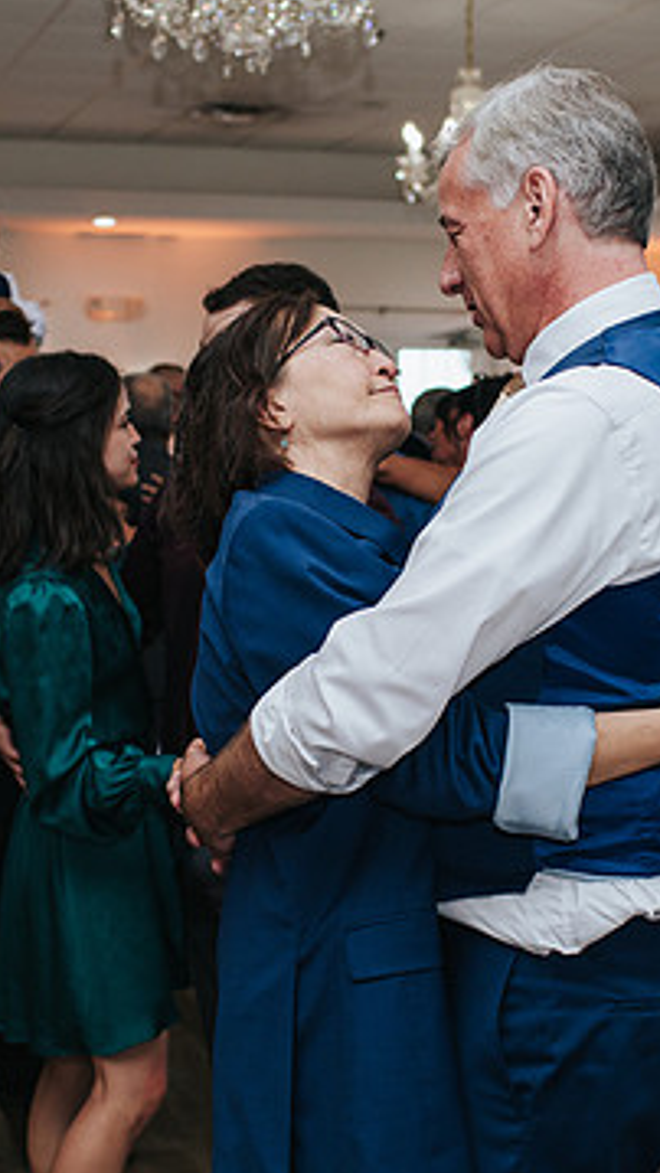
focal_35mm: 69
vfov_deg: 30.6
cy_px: 627
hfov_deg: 17.5
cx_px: 293
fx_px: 2146
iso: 800
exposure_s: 1/200
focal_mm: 35
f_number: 3.2
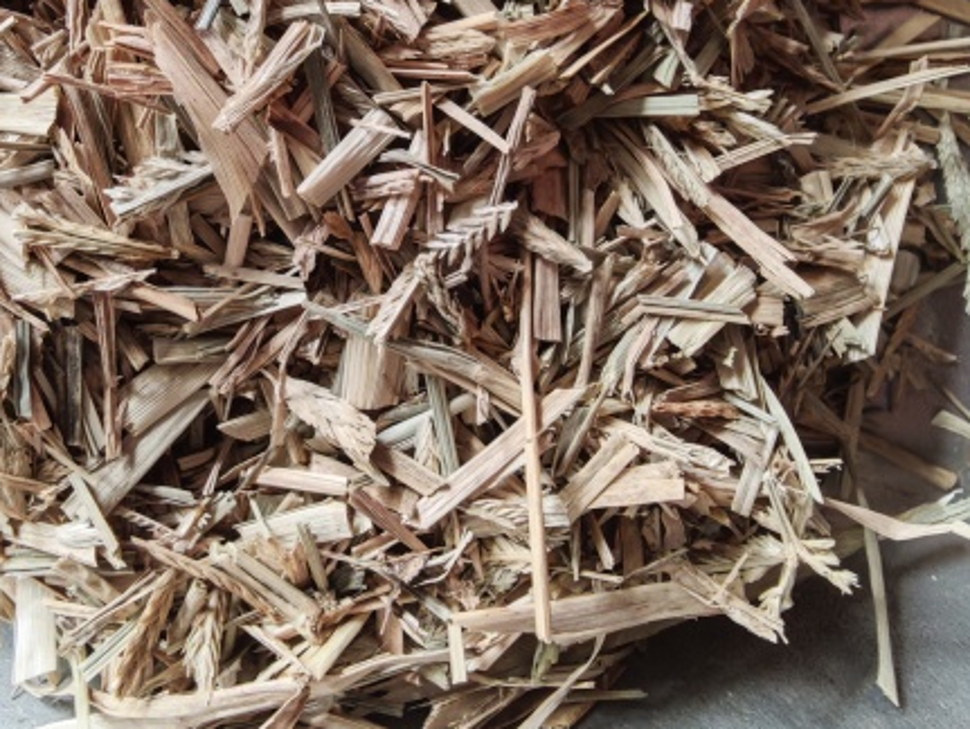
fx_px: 729
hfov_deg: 65.5
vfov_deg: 50.4
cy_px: 162
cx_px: 324
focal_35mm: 26
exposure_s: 1/33.3
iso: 1000
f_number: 2.2
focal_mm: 2.16
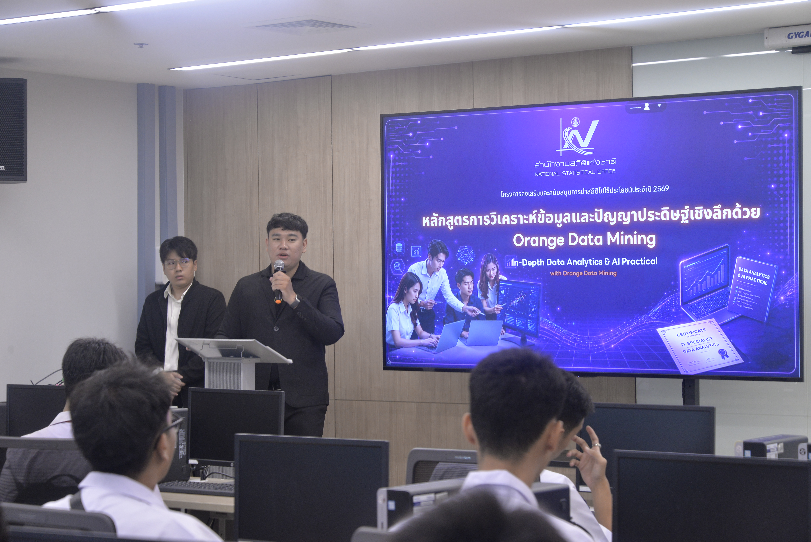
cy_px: 271
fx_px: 1915
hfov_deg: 23.9
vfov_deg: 16.1
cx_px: 406
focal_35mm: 85
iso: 1250
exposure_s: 1/30
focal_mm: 85
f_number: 6.3
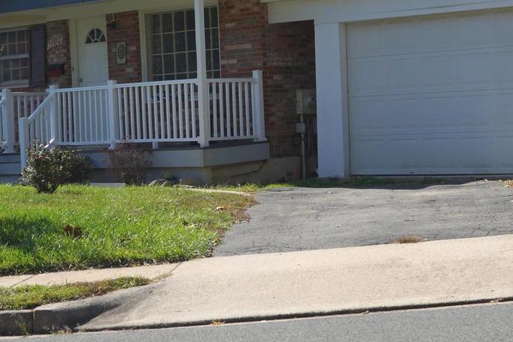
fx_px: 1354
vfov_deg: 14.4
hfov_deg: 21.4
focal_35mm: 95
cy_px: 109
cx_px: 325
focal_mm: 45
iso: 100
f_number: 5
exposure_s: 1/640
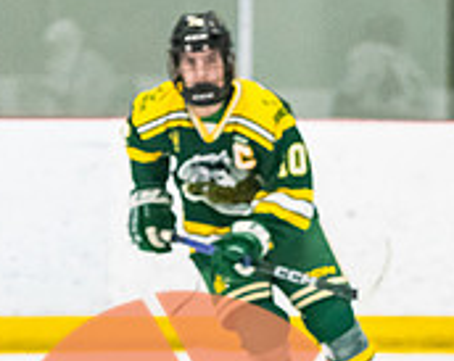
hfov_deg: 4.1
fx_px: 6291
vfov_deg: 3.3
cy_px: 475
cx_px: 603
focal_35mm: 469
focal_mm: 110
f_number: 2.8
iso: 4000
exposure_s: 1/800
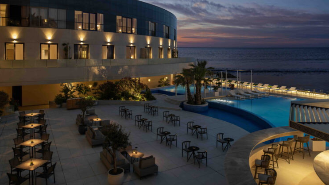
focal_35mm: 26
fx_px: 227
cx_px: 165
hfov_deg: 71.9
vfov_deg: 44.4
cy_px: 89
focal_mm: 24
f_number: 8
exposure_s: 5
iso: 31
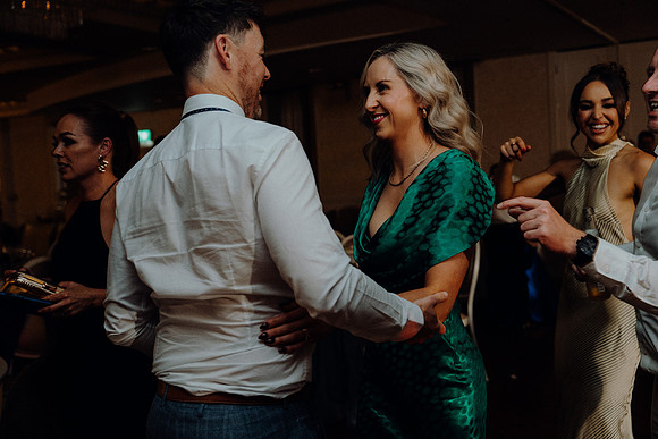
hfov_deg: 45.4
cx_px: 329
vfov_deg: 31.2
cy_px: 220
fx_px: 786
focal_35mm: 43
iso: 2500
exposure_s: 1/160
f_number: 3.5
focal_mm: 43
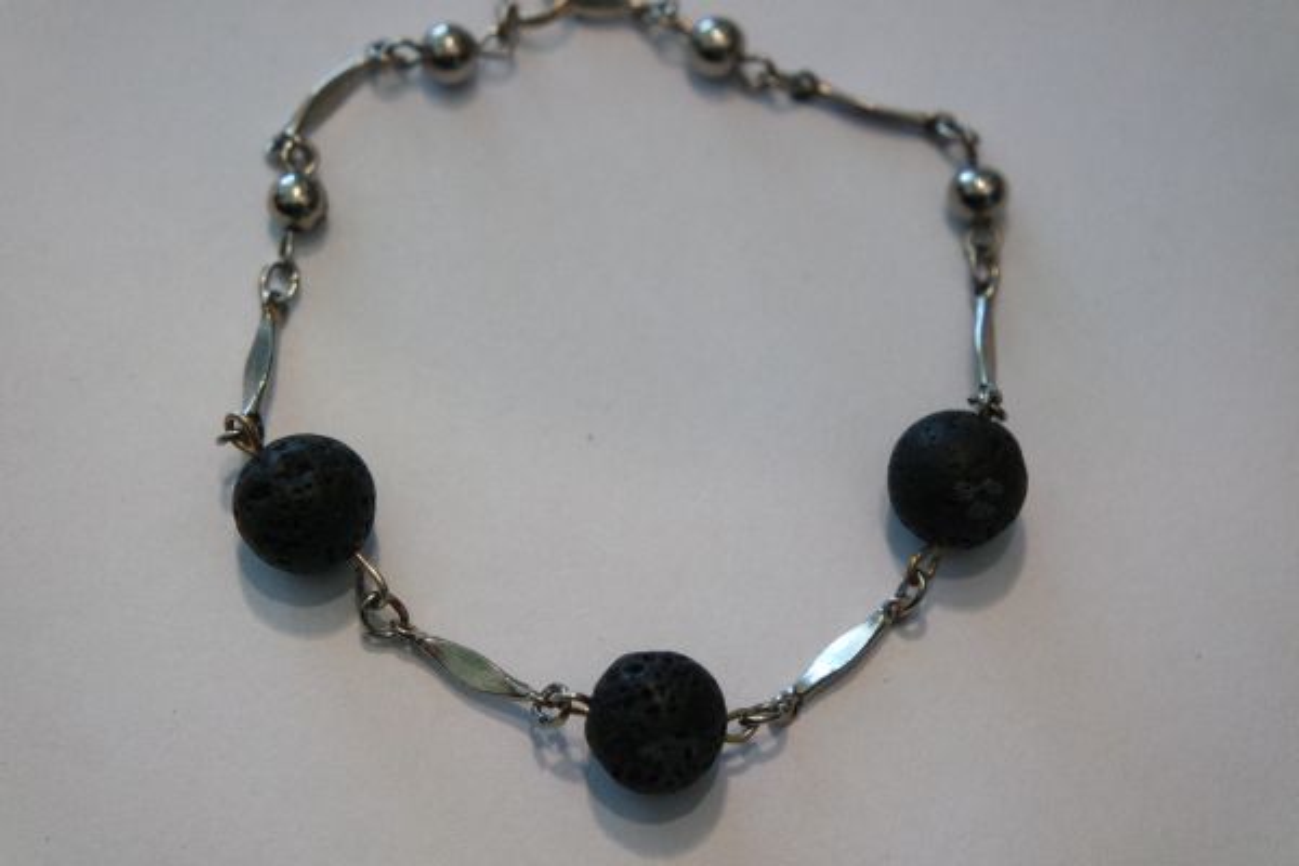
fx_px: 2778
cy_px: 433
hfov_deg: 26.3
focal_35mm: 77
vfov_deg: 17.7
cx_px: 650
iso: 1600
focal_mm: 50
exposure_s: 1/80
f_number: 5.6
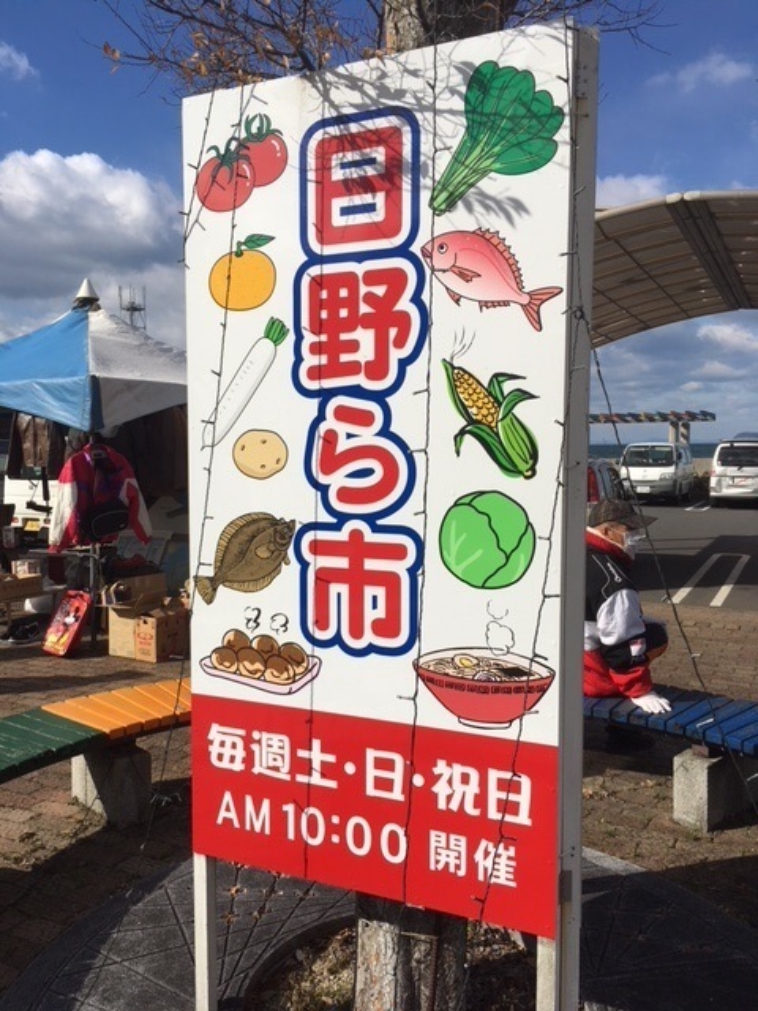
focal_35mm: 29
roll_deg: +0.9
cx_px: 379
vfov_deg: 61.7
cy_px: 506
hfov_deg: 48.2
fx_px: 847
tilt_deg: -5.2
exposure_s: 1/3663
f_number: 2.2
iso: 25
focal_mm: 4.15
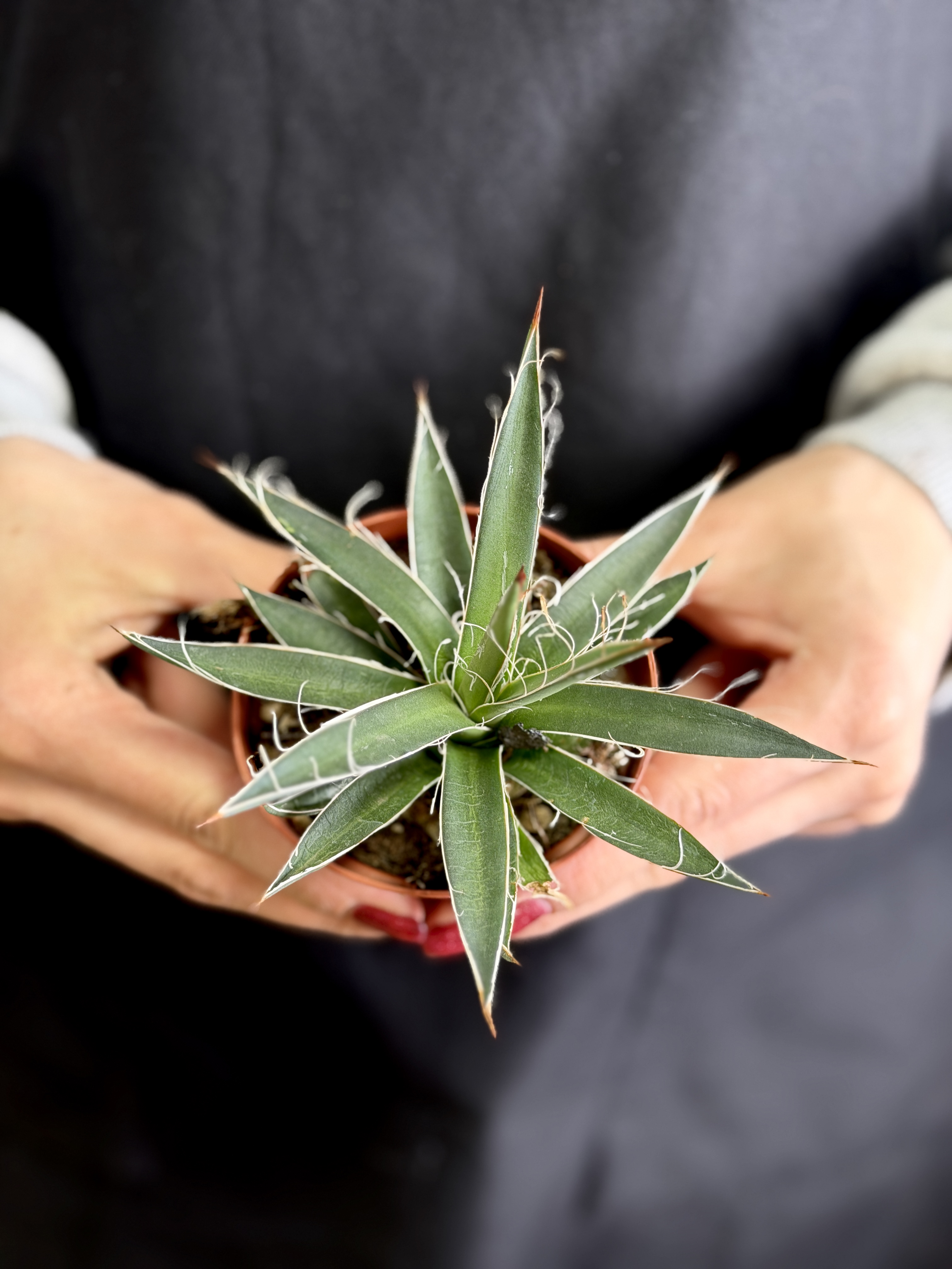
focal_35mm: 48
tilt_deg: -35.8
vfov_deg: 39.7
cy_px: 634
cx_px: 476
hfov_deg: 30.3
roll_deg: -2.0
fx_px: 1760
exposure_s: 1/60
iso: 100
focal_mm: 6.76
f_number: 1.78
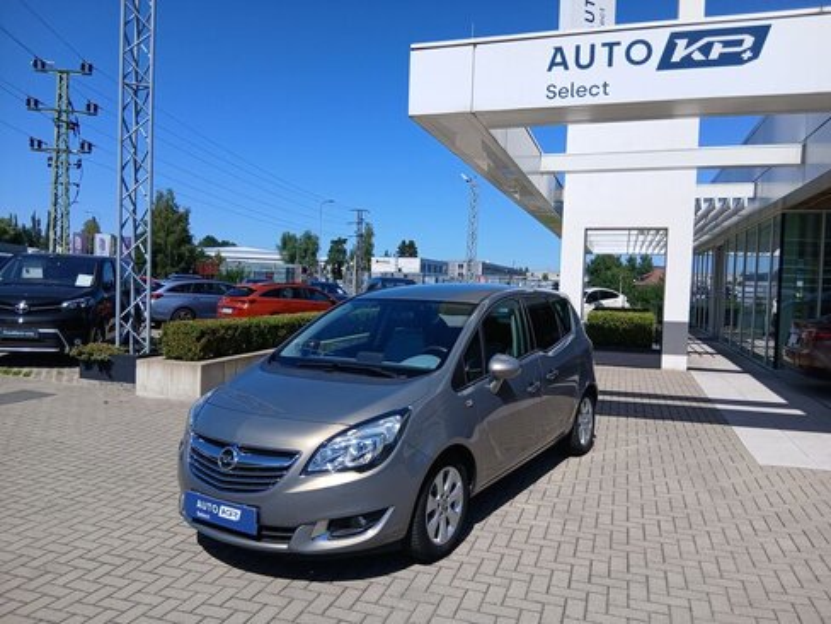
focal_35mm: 26
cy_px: 312
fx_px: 624
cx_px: 416
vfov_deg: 53.1
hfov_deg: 67.3
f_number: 1.8
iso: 20
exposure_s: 1/848
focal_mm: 3.98
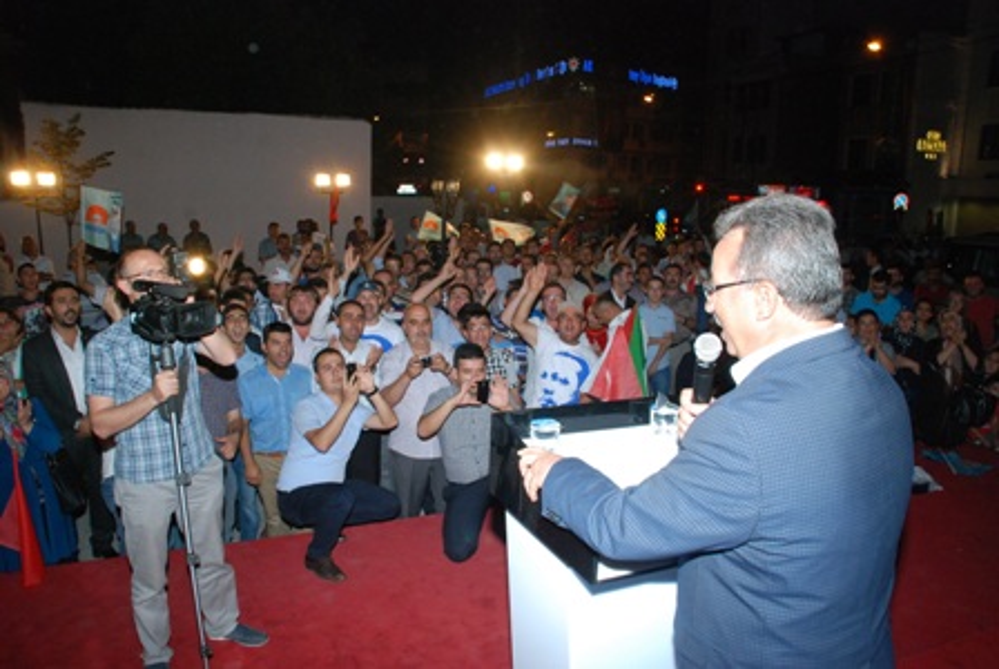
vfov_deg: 48.1
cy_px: 334
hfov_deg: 67.3
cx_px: 500
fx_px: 750
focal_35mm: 27
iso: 1000
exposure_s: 1/60
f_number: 7.1
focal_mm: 18
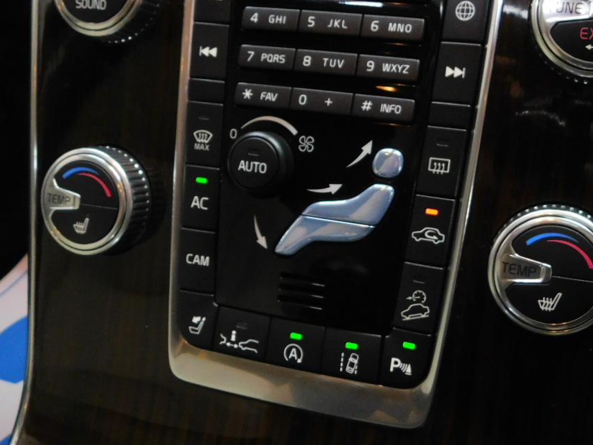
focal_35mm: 43
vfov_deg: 33.6
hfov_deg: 43.7
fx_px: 737
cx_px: 346
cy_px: 202
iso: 400
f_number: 3
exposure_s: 1/15
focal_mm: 4
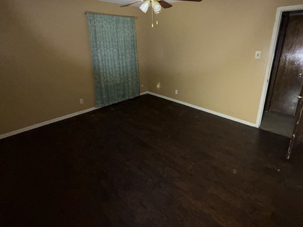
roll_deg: +0.6
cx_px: 163
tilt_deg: -18.5
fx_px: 166
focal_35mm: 19
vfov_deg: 68.1
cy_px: 92
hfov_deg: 84.5
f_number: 2.2
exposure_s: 1/60
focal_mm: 2.22
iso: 250
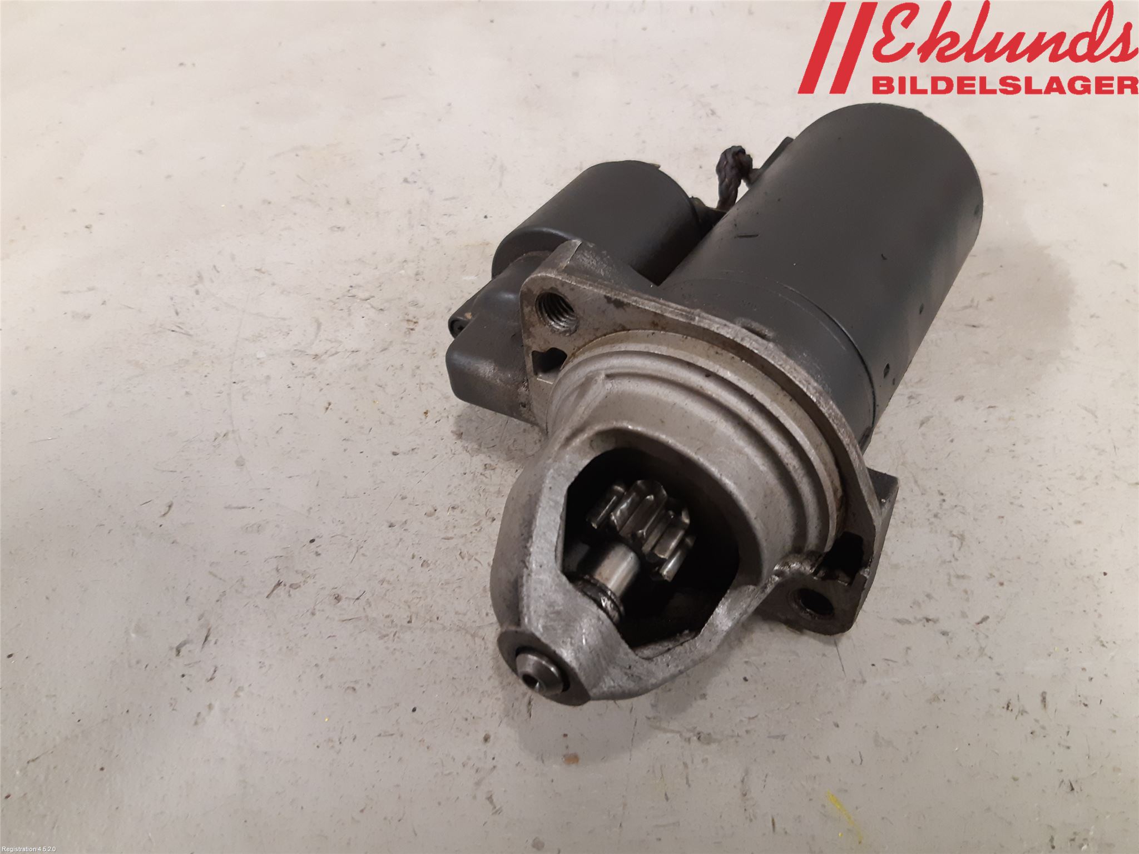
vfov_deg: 53.1
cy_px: 427
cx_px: 570
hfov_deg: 67.3
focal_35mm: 26
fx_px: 856
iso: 200
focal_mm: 3.93
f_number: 1.7
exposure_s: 1/33
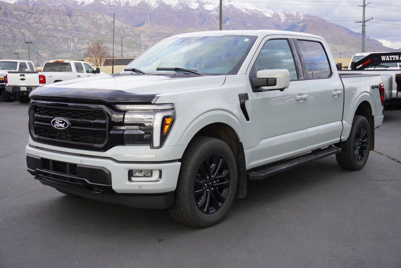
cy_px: 134
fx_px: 485
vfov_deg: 30.9
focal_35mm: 44
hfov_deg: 44.9
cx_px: 200
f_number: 5
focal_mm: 29
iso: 100
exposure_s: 1/60
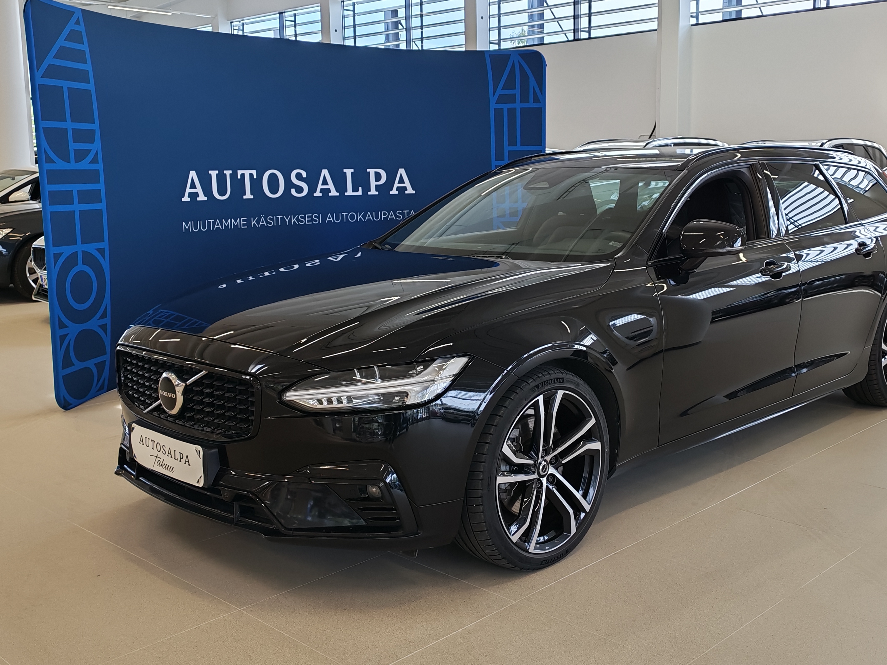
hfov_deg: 46.7
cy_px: 285
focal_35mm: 40
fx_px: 1025
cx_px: 490
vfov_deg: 35.9
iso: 100
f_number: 1.9
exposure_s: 1/100
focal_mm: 6.12
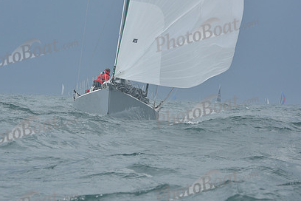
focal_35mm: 206
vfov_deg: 6.7
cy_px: 82
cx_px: 117
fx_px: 1722
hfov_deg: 10.0
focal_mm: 145
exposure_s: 1/800
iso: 320
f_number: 8
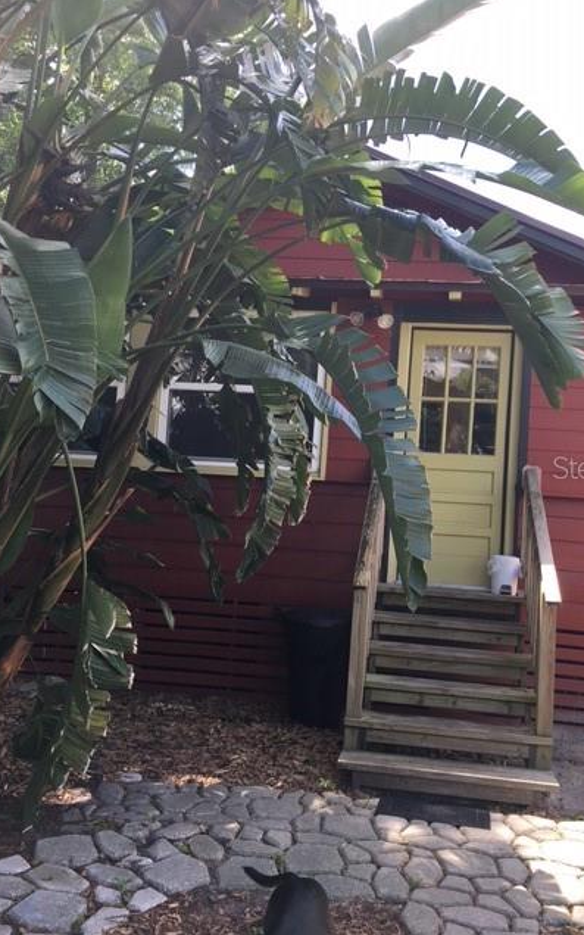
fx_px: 789
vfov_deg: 61.2
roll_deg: -4.4
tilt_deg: +4.8
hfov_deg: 40.5
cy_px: 467
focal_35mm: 31
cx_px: 338
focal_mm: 4.15
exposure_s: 1/183
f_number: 2.2
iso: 25
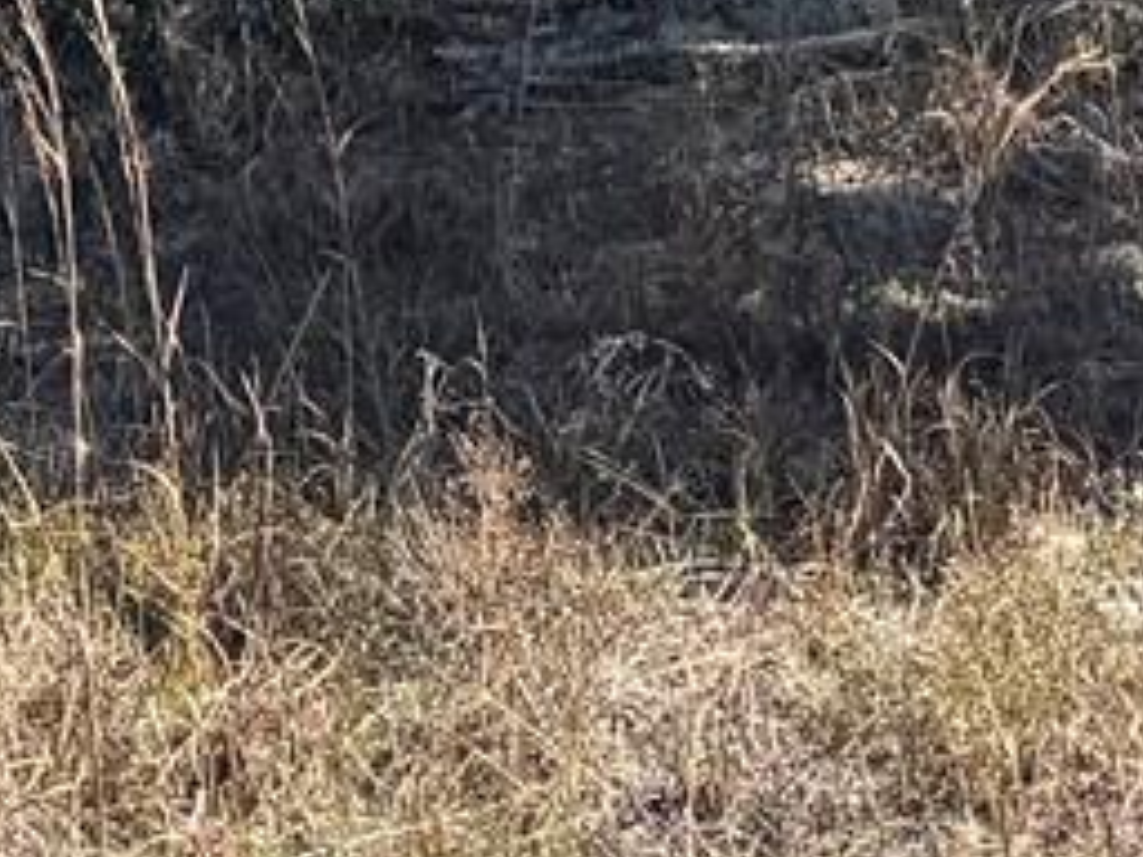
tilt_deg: +13.4
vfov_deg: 8.4
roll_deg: -0.8
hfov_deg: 13.2
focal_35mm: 150
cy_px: -1710
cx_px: 540
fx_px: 4953
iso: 80
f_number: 1.78
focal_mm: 6.76
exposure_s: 1/1425
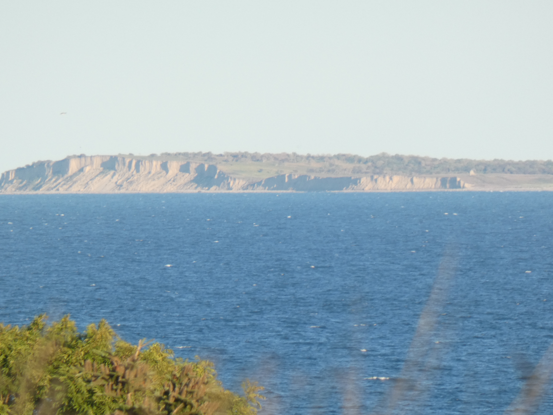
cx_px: 278
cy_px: 233
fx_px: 22445
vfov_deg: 1.1
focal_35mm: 1405
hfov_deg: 1.4
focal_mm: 194.6
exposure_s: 1/125
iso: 80
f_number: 5.7
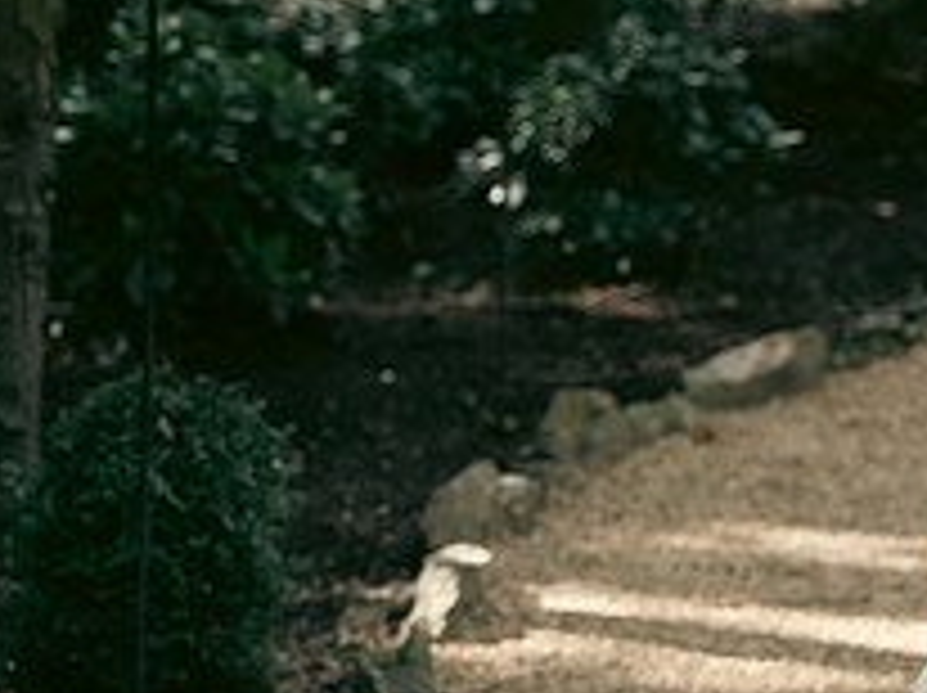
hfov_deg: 10.2
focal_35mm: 190
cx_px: 1274
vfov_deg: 7.8
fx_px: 5082
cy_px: 182
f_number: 3.5
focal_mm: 70
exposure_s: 1/200
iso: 400
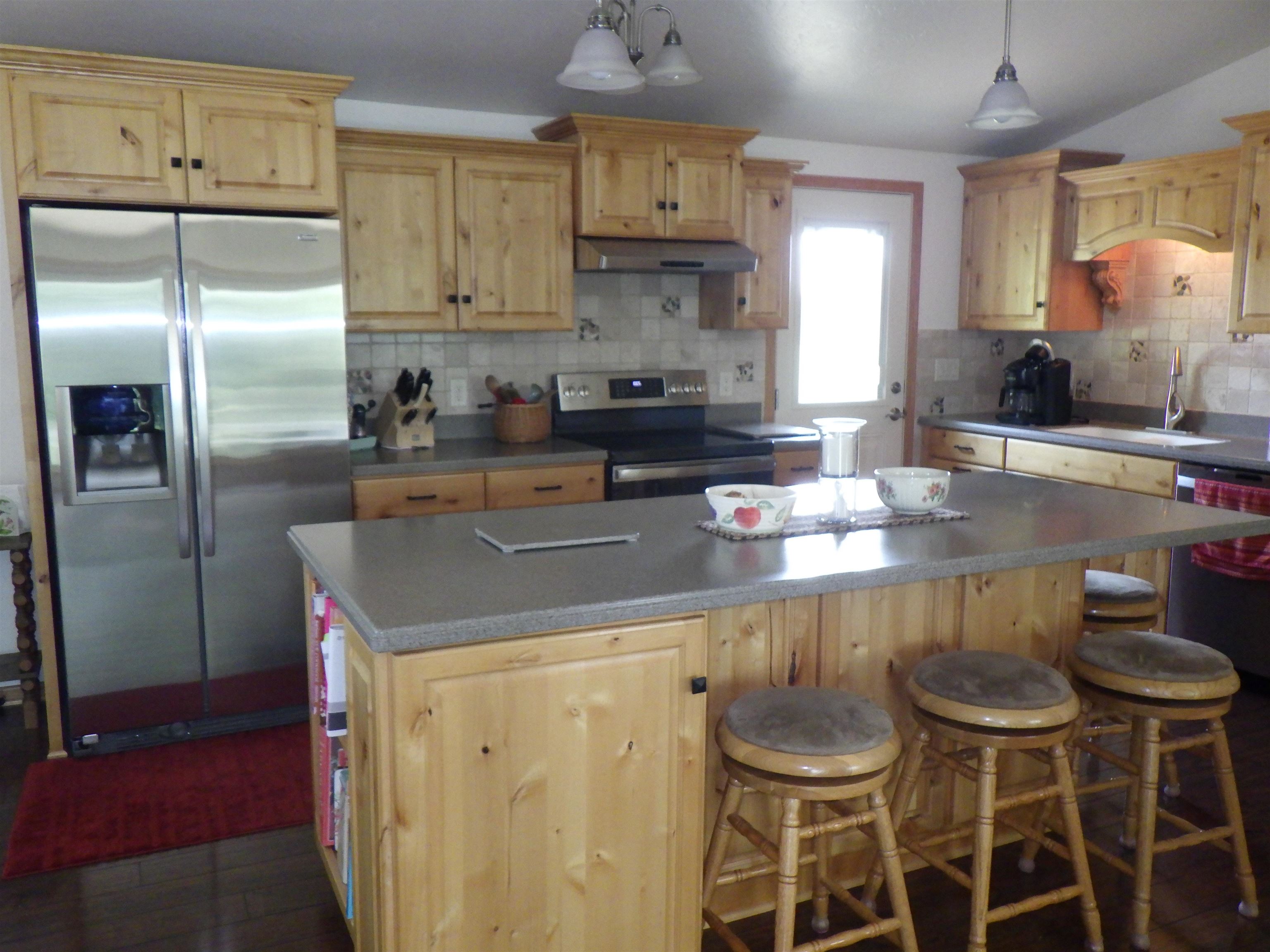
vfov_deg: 49.7
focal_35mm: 28
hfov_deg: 63.4
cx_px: 635
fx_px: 1027
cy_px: 476
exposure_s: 1/40
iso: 640
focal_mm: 5
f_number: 3.5
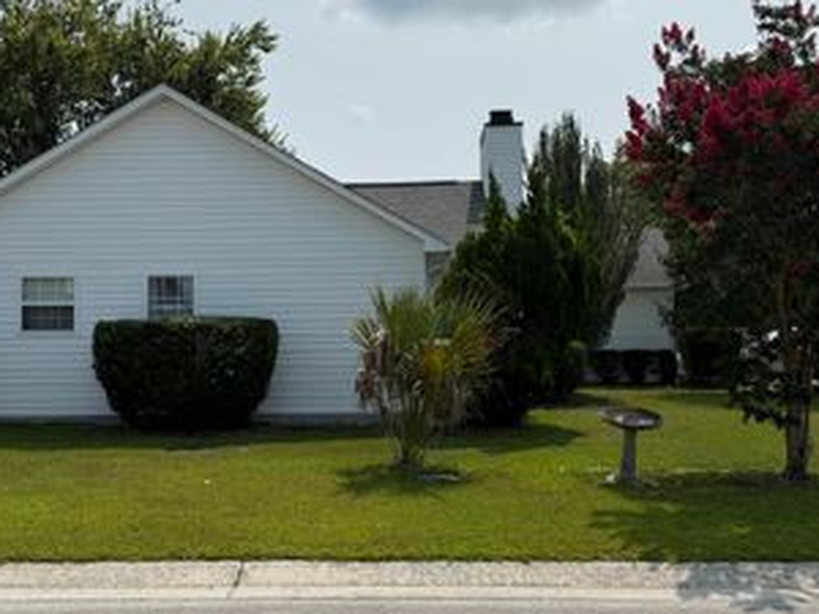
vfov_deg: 36.0
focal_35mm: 40
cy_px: 293
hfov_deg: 46.7
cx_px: 363
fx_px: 946
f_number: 1.78
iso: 80
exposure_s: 1/9091
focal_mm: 6.76
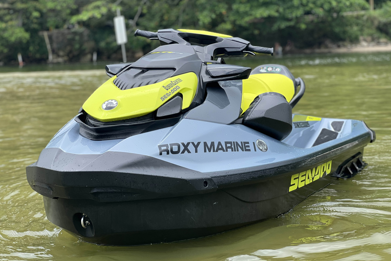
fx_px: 880
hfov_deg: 25.1
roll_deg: +2.3
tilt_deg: -4.6
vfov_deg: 16.9
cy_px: 131
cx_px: 197
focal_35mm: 81
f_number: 2.8
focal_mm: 9
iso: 25
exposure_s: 1/272
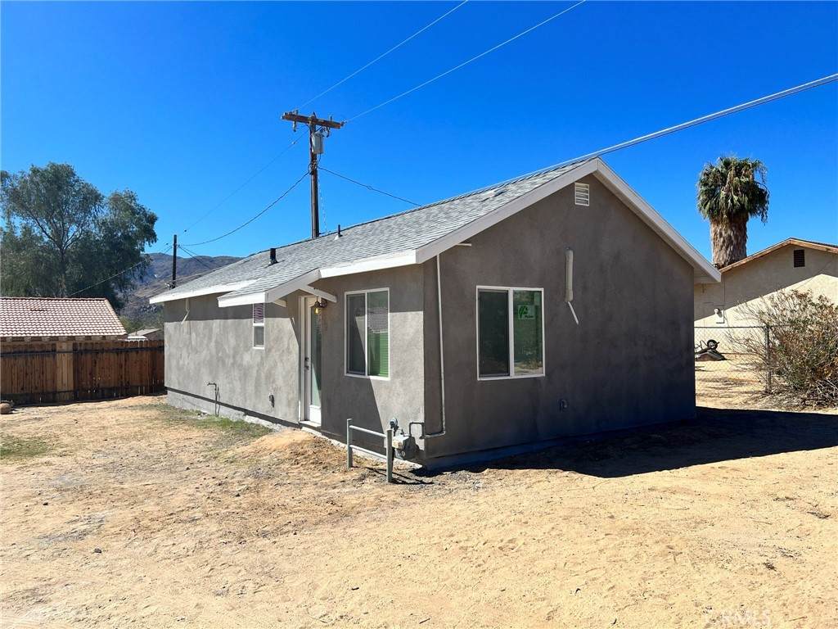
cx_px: 419
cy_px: 314
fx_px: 629
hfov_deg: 67.3
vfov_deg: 53.1
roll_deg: -0.9
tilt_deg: +1.5
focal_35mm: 26
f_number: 1.5
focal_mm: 5.7
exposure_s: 1/5587
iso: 50
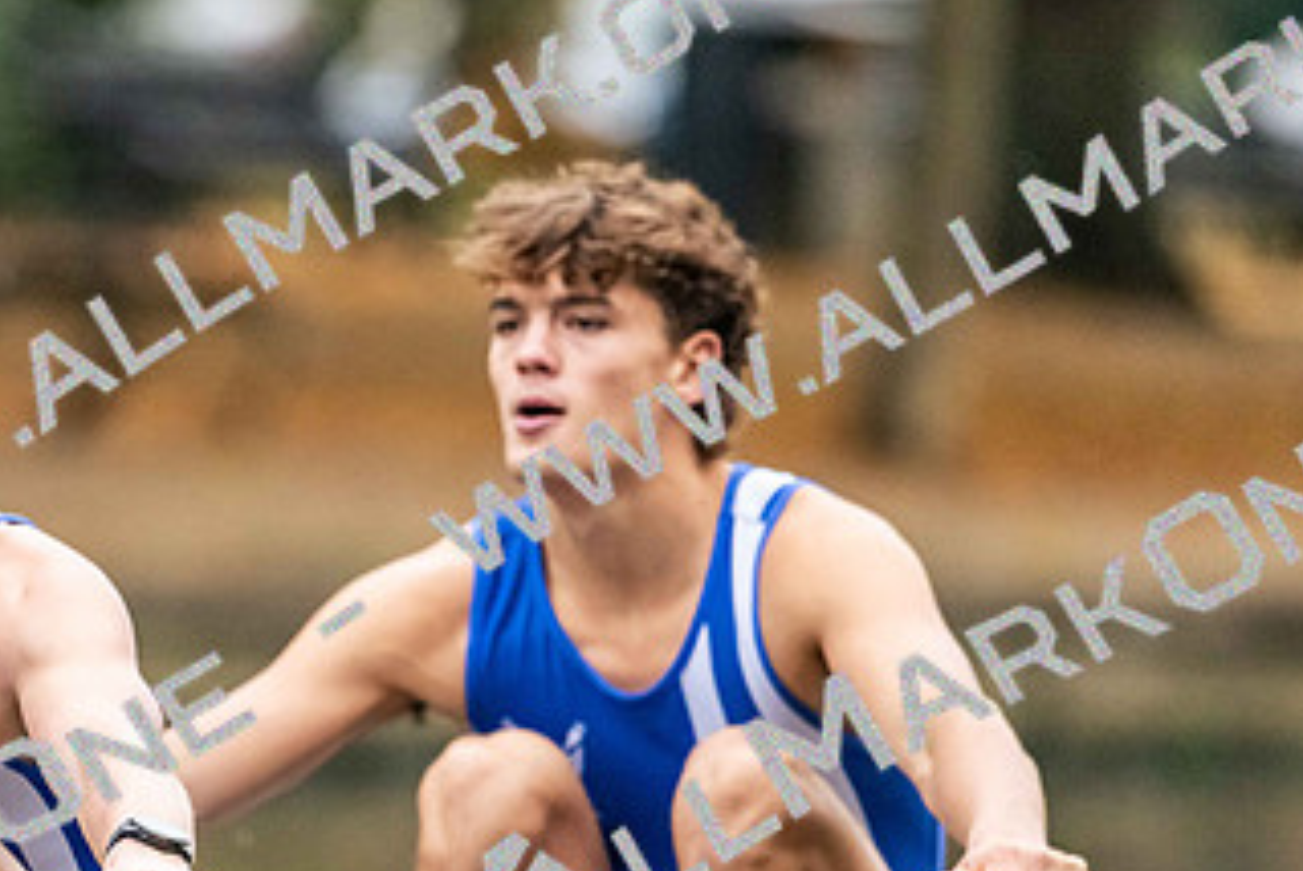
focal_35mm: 725
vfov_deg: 1.9
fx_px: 26264
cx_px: 134
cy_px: 641
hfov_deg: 2.8
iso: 9000
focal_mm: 400
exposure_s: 1/2500
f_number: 4.5
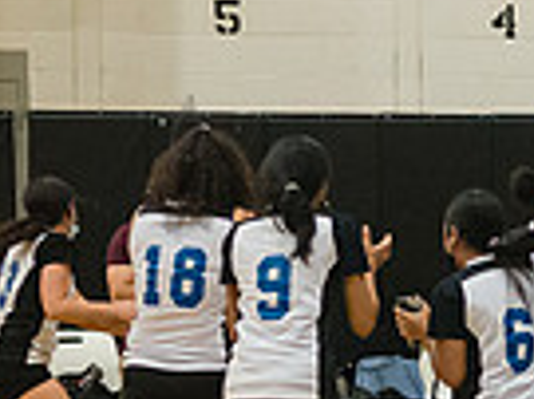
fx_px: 2728
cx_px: 610
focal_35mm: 177
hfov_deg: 11.0
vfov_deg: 8.3
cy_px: 470
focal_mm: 35
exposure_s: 1/250
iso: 4000
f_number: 2.8
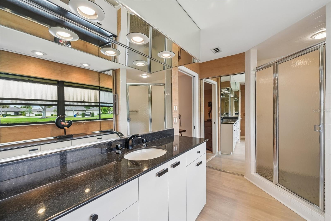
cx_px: 166
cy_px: 110
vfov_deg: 79.2
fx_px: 133
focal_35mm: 14
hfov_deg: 102.3
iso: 400
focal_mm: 14.5
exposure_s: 1/40
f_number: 8
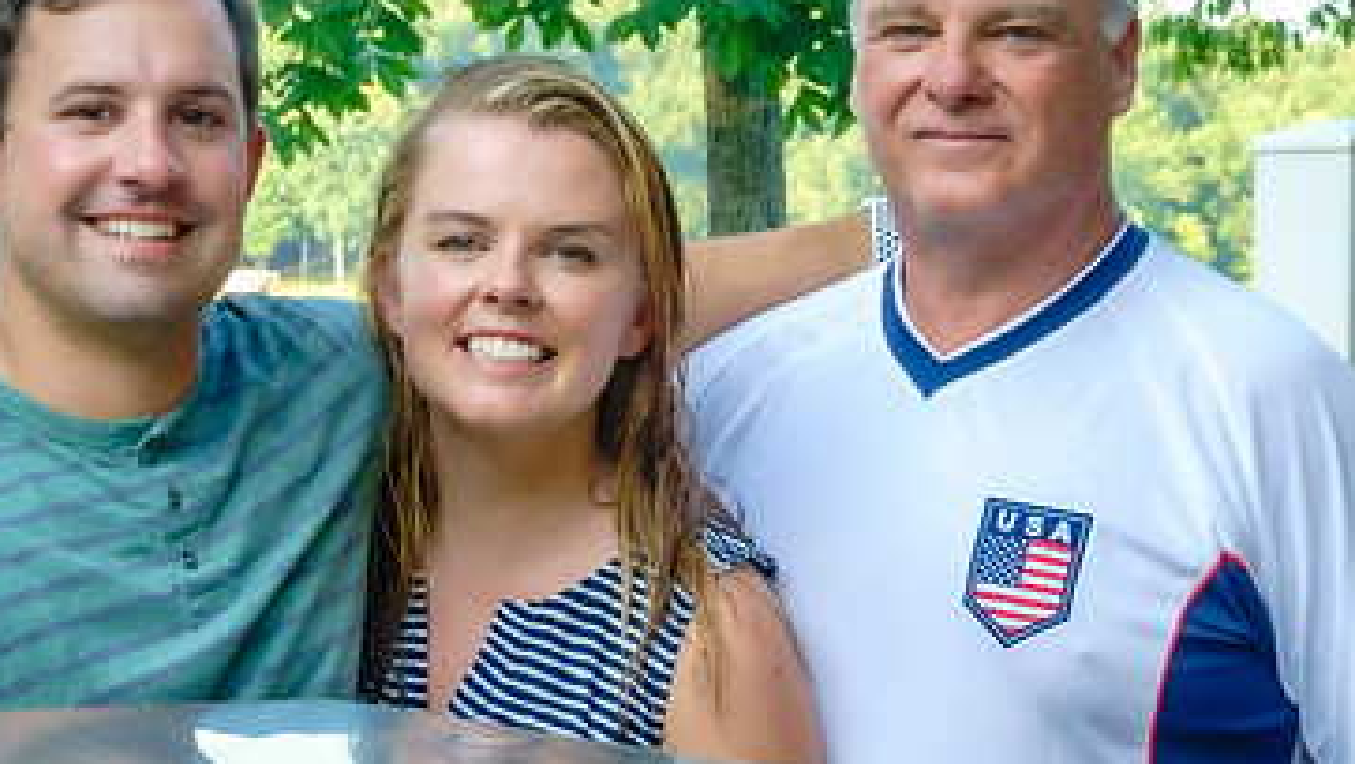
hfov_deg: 13.9
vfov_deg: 7.8
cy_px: 343
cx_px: 640
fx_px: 5571
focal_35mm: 155
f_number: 7.1
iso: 640
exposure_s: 1/125
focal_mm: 30.5
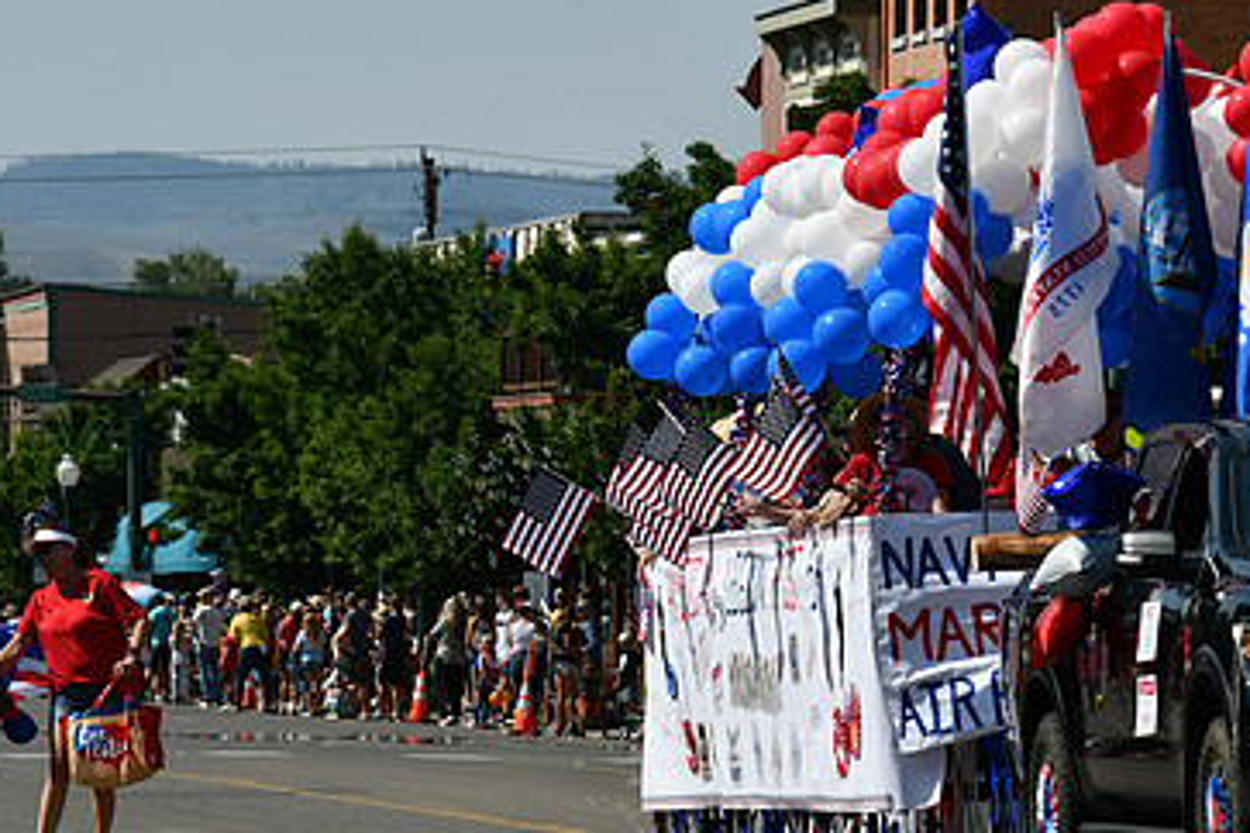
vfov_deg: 4.3
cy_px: 370
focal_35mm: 323
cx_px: 758
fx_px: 11214
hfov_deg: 6.4
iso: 110
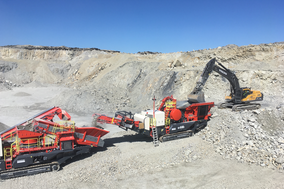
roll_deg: +1.0
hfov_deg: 60.3
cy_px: 106
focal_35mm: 31
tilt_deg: -8.5
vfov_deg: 42.2
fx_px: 245
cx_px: 140
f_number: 2.2
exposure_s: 1/3663
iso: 25
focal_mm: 4.15
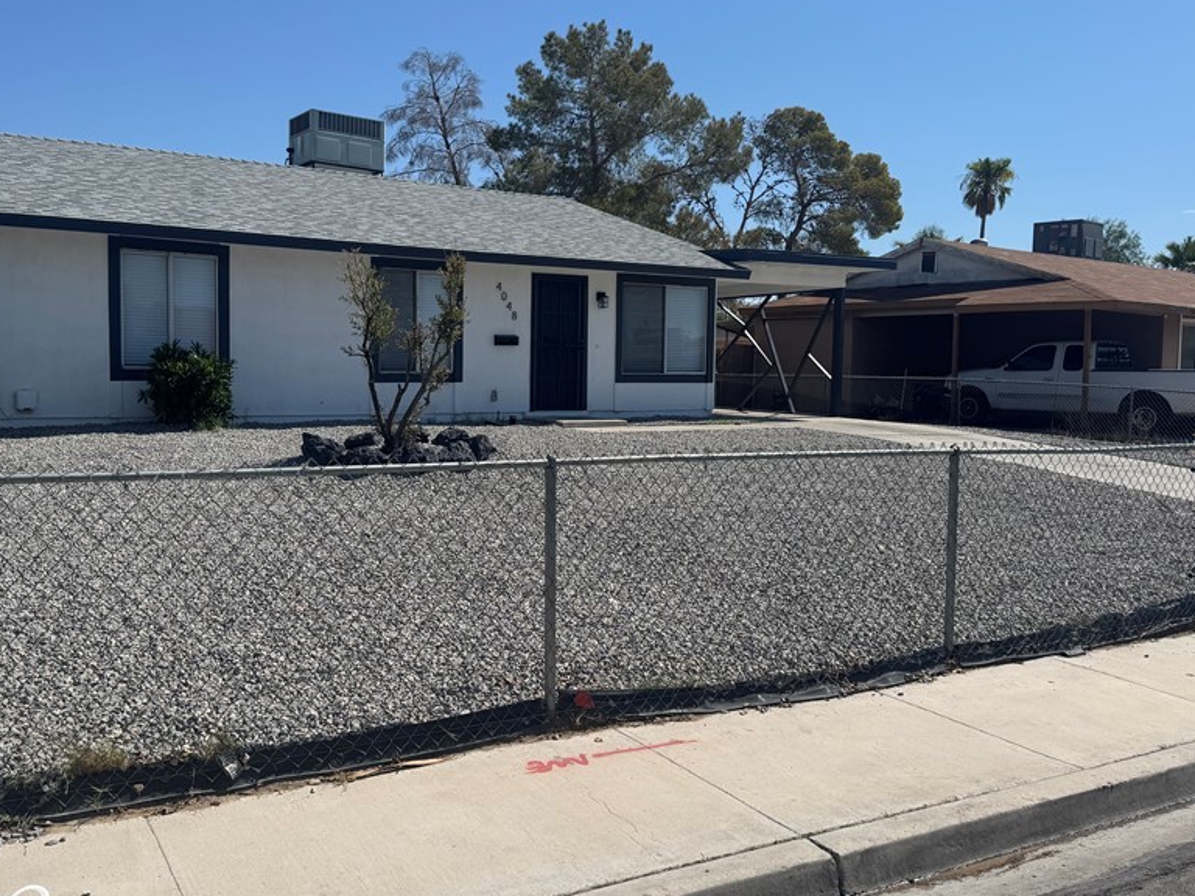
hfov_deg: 56.6
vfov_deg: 44.2
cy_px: 431
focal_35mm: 32
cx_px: 506
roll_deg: -1.1
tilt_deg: -4.8
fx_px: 1105
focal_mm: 6.76
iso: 80
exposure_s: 1/7092
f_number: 1.78
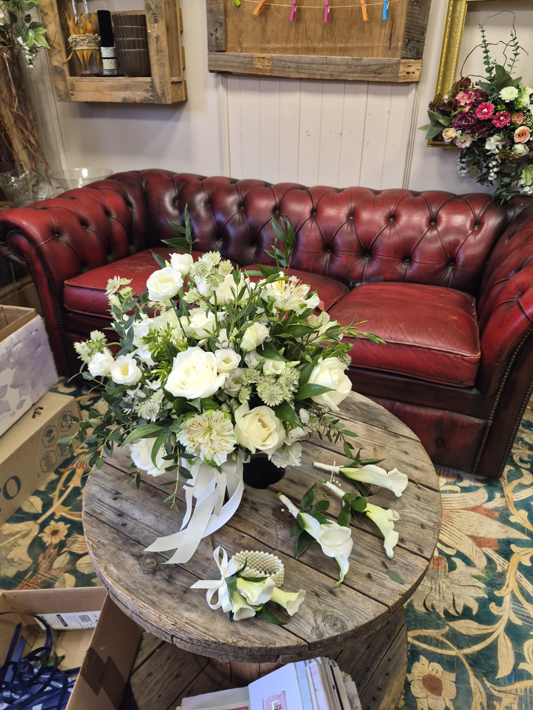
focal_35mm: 23
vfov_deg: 73.9
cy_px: 355
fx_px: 472
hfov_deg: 58.9
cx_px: 266
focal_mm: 5.4
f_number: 1.8
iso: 250
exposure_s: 1/100
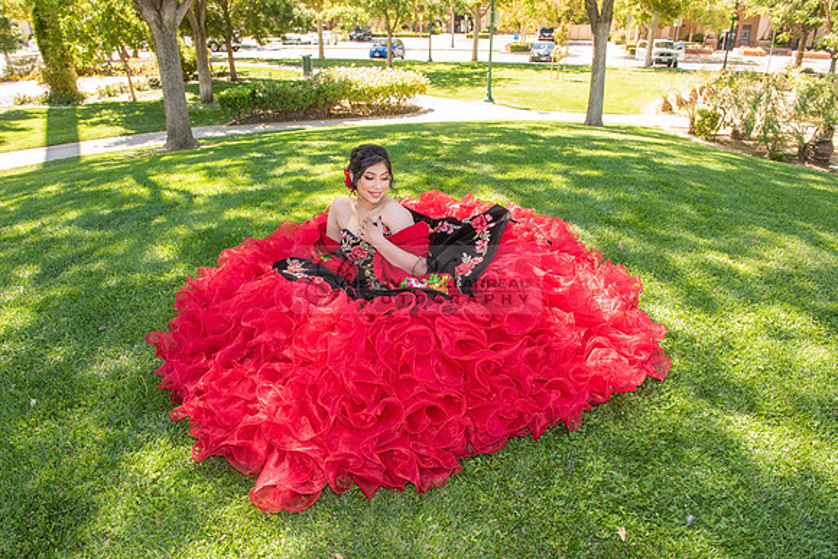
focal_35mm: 24
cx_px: 419
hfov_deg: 73.7
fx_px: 559
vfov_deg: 53.2
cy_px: 280
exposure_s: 1/200
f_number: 6.3
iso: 500
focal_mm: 24
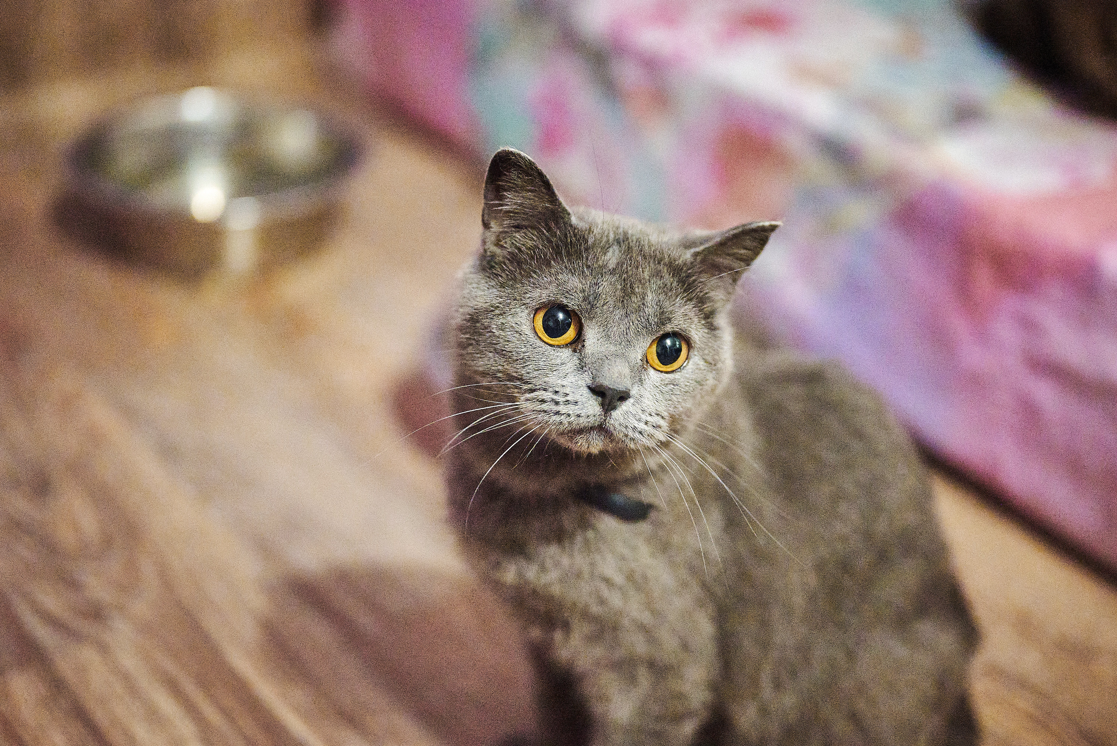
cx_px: 558
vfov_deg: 27.0
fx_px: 1552
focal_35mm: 50
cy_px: 373
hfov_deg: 39.6
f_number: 1.8
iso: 16000
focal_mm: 50
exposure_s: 1/400
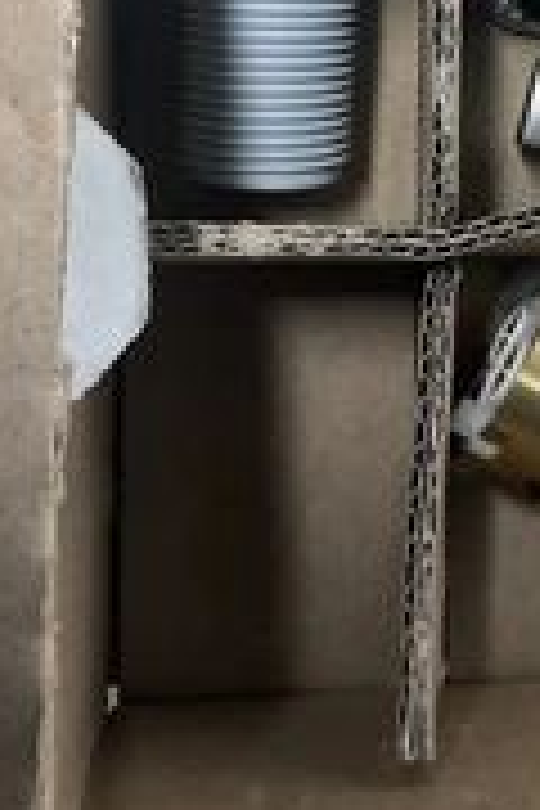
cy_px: 148
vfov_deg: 29.3
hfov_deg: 19.7
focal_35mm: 67
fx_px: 1507
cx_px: 549
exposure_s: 1/60
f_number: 1.8
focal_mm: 3
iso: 64
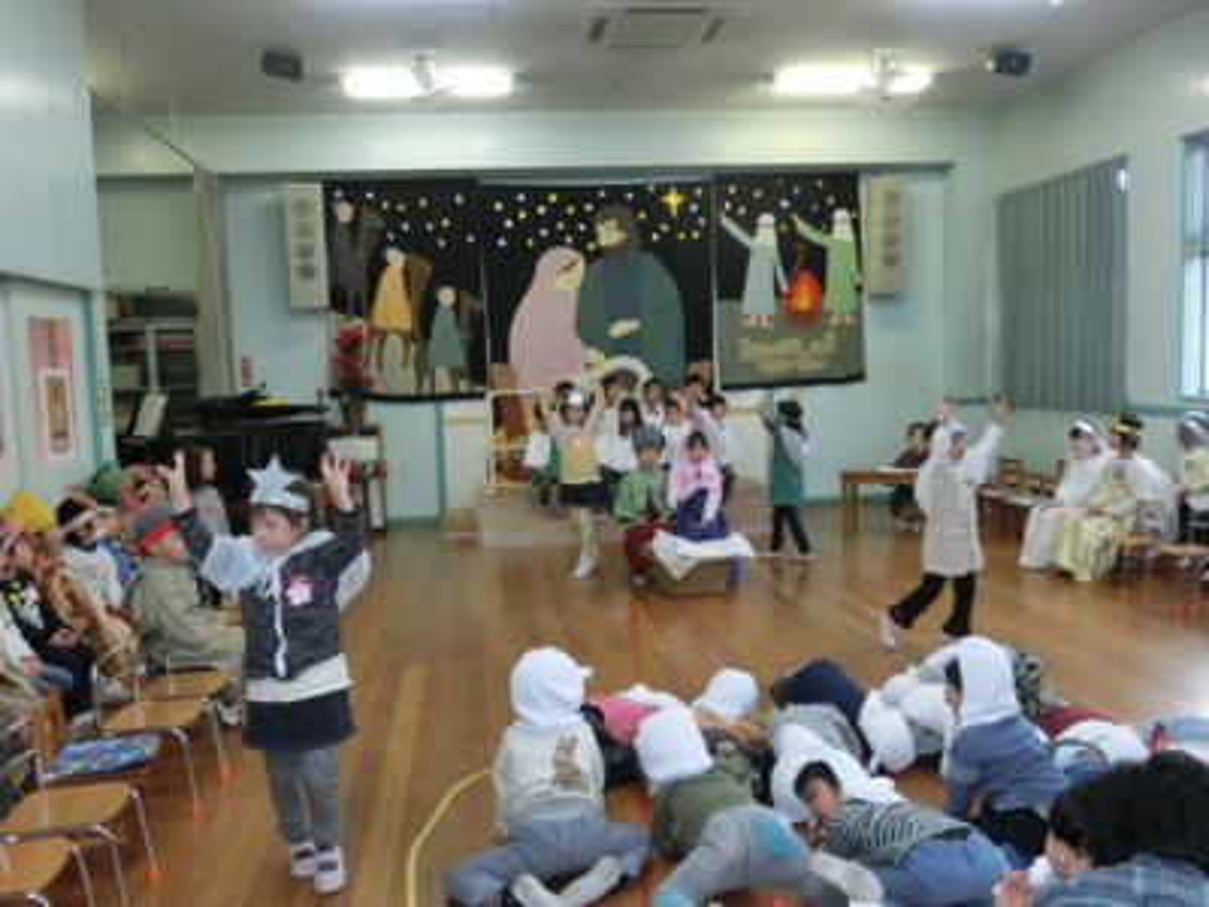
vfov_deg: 46.8
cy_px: 454
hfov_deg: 60.0
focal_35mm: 30
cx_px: 604
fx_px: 1048
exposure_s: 1/80
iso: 400
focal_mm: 5.36
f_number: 3.5
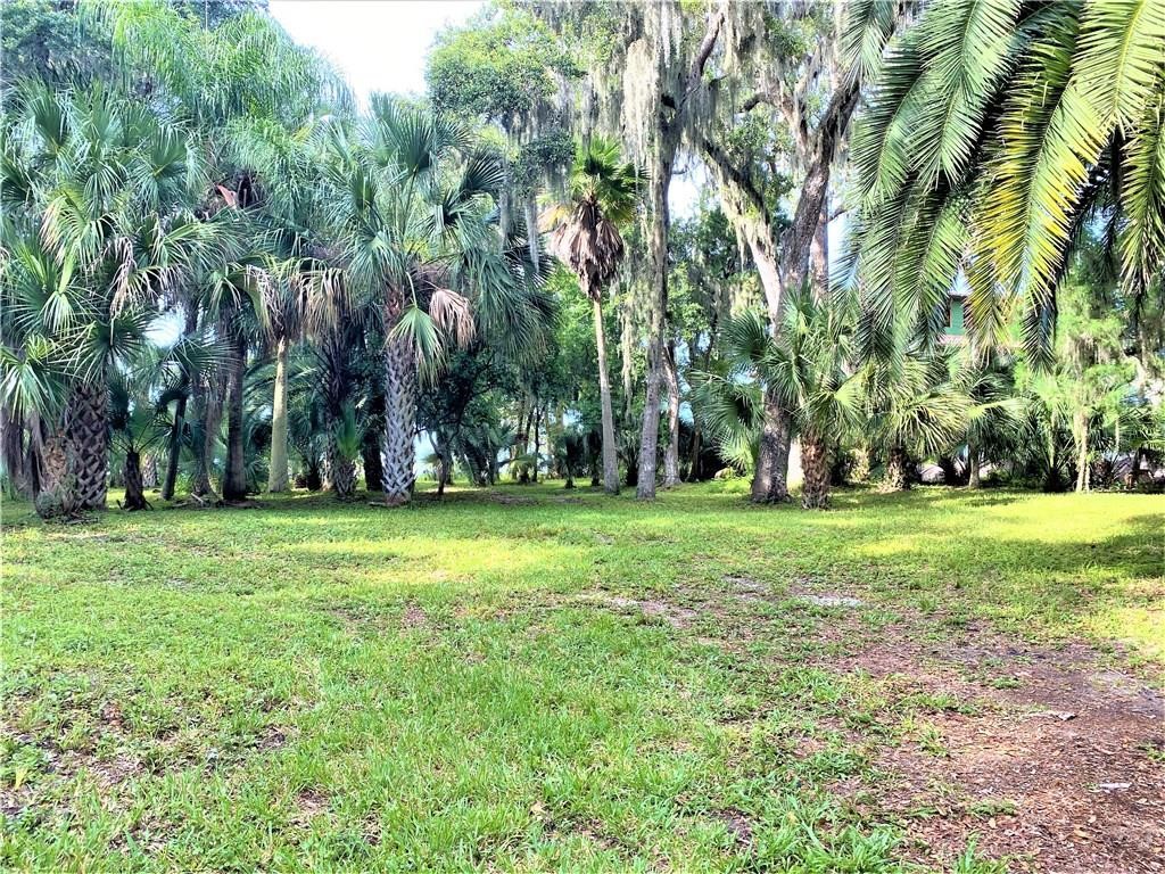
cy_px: 437
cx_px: 582
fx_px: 875
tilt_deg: +2.9
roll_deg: +0.7
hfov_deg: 67.3
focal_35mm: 26
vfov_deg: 53.1
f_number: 1.8
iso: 32
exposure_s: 1/249
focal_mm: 4.25
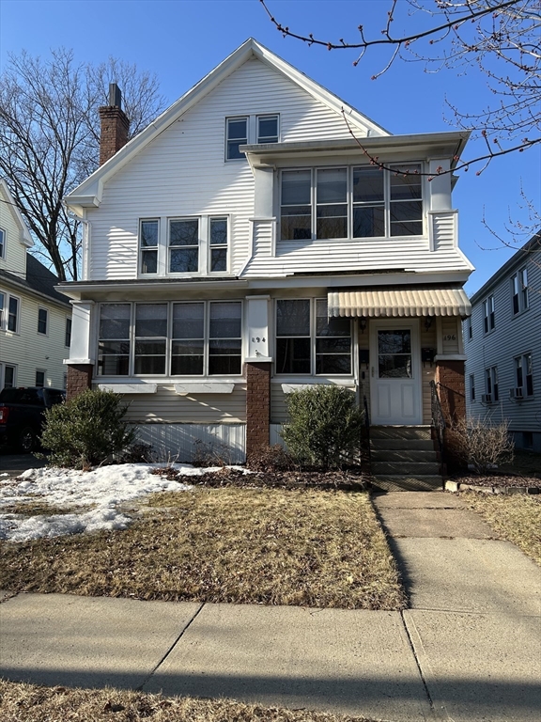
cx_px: 270
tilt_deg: +7.3
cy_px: 361
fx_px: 542
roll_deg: -1.2
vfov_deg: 67.3
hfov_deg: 53.1
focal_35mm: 26
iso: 50
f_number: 1.5
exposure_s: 1/2252
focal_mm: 5.7
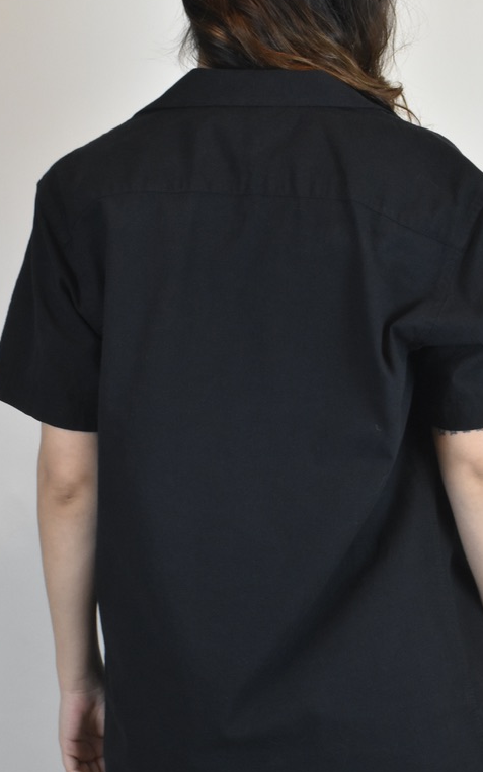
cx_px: 270
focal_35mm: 74
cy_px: 502
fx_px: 1558
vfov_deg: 27.7
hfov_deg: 17.6
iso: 1600
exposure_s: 1/30
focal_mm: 34
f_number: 18
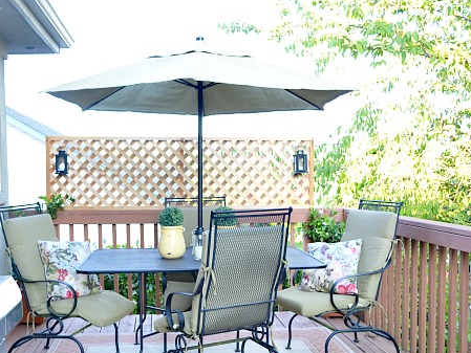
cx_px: 202
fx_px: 531
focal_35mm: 39
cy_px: 193
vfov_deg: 36.8
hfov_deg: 47.7
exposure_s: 1/60
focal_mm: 18
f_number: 3.5
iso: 200
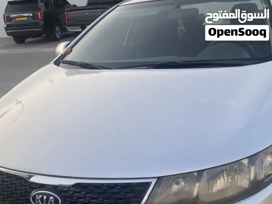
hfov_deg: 65.3
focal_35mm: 27
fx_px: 212
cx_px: 139
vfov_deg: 51.4
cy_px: 104
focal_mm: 4.25
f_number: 1.8
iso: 32
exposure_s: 1/573
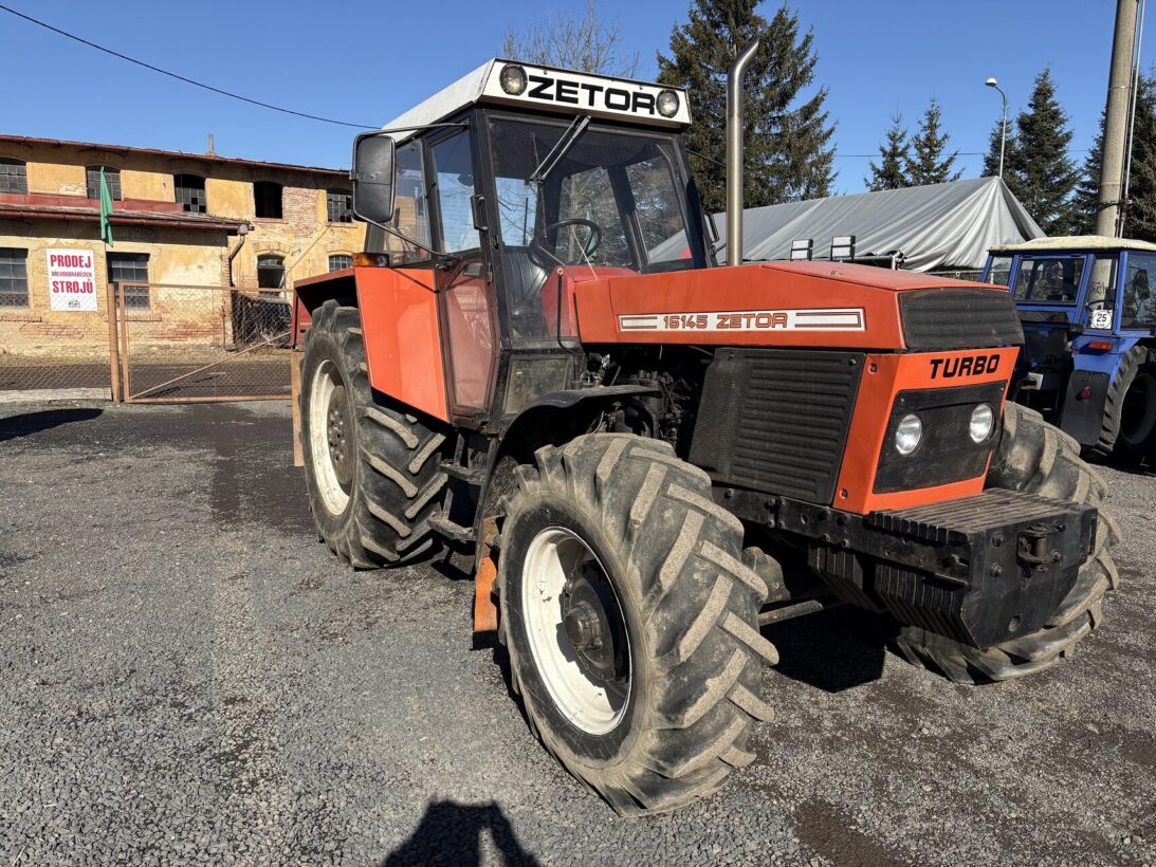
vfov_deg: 53.1
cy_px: 434
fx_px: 868
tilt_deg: -8.9
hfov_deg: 67.3
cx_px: 578
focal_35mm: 26
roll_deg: -0.3
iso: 50
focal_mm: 5.96
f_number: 1.6
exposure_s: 1/3279
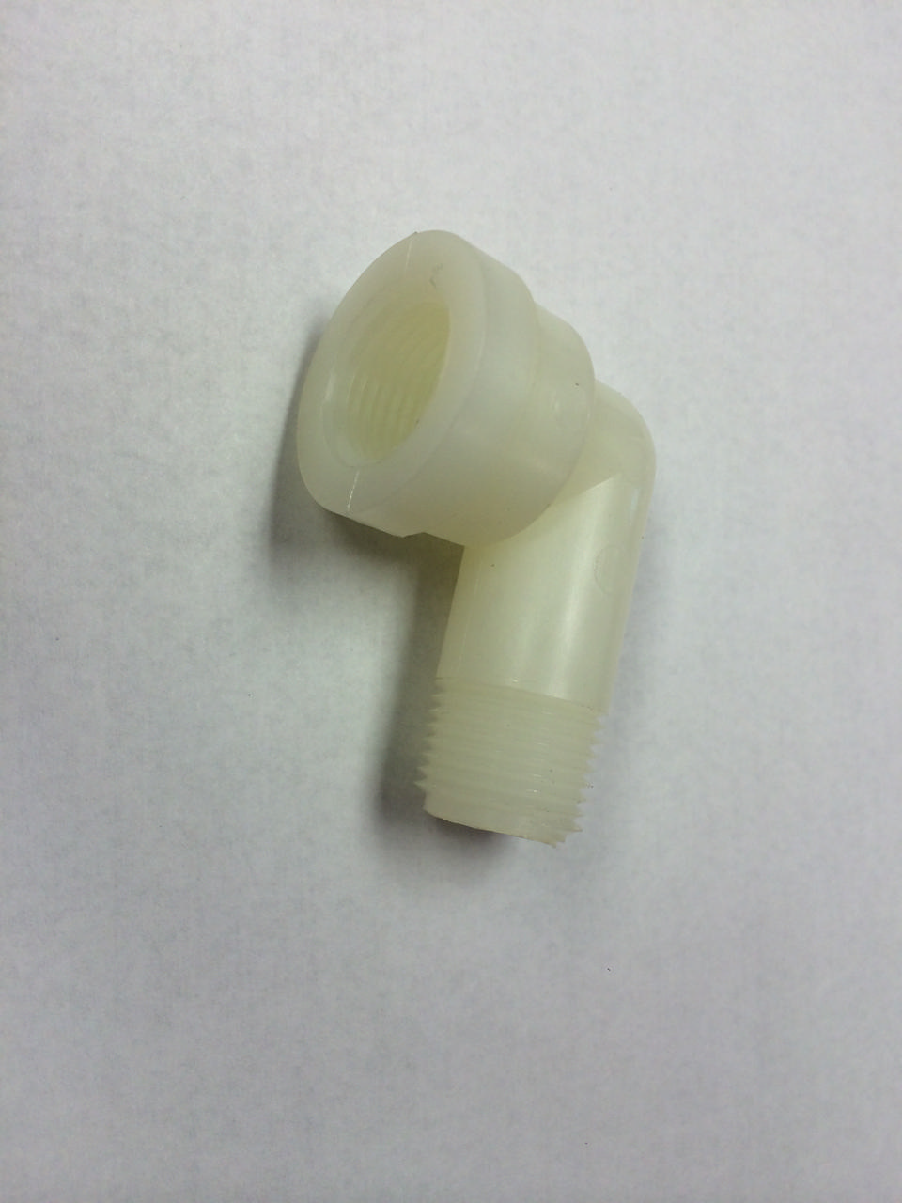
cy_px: 602
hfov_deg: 46.8
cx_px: 451
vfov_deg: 60.0
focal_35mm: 30
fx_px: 1042
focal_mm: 4.12
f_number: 2.2
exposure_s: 1/120
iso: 64
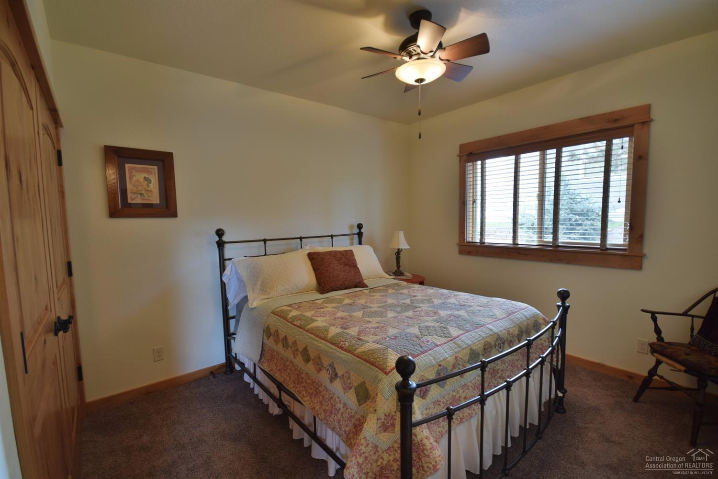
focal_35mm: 15
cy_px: 240
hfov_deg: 100.4
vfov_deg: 77.3
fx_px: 299
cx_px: 359
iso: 250
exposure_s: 1/10
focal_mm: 10
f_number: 4.5
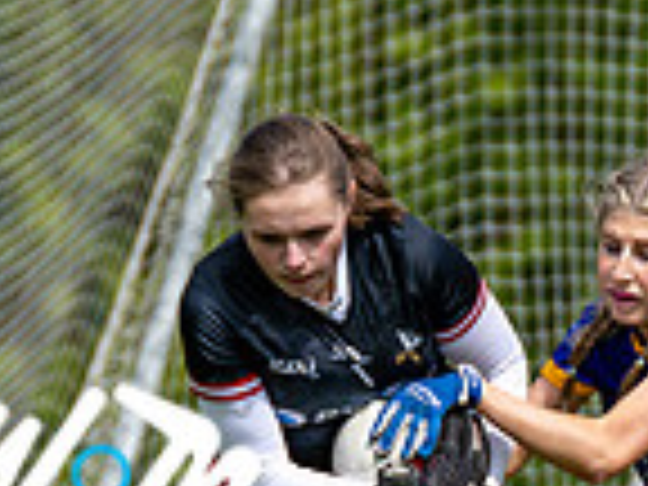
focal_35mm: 1694
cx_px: 249
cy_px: 606
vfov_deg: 0.9
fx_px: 31711
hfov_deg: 1.2
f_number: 2.8
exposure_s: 1/6400
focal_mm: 300
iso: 320
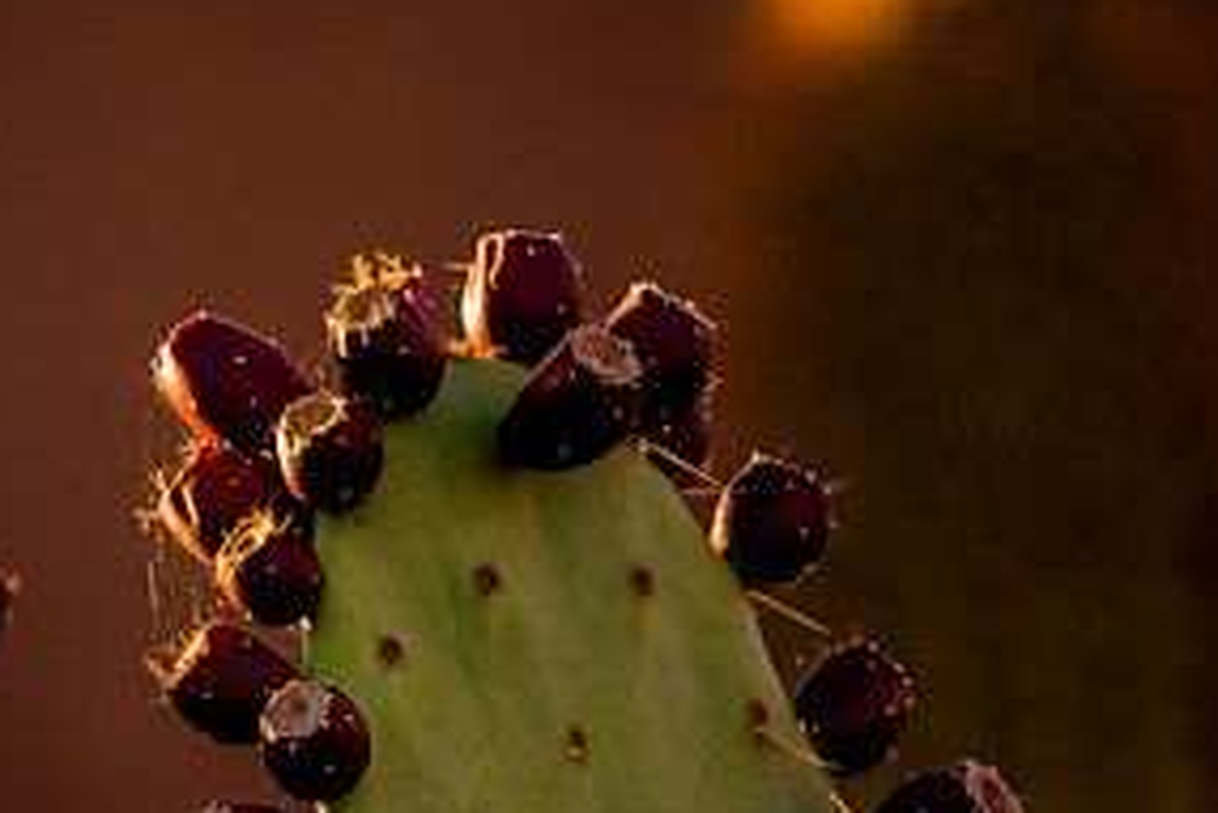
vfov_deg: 3.4
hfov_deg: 5.1
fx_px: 13709
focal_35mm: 405
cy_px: 636
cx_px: 192
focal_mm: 200
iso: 200
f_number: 2.8
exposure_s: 1/500
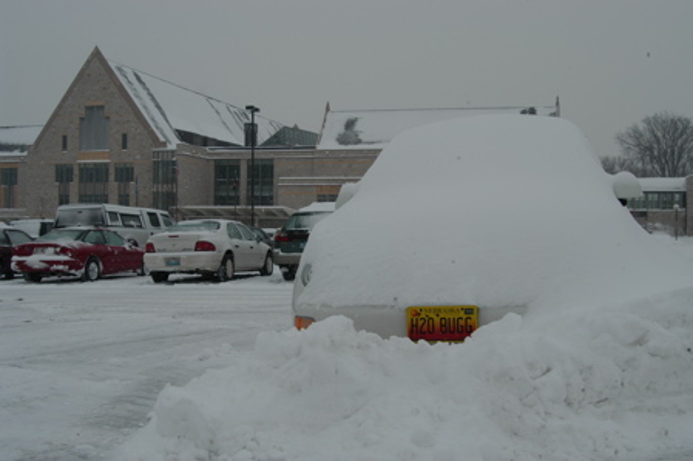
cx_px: 346
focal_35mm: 42
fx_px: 808
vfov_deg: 31.9
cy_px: 230
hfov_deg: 46.4
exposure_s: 1/500
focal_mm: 28
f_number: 11
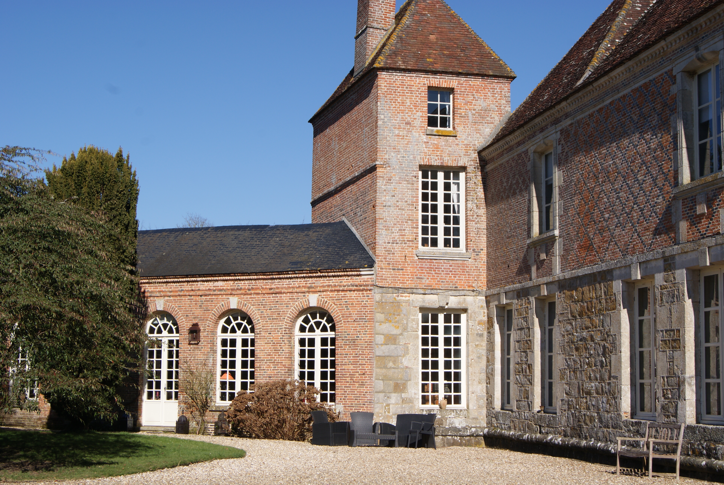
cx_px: 362
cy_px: 242
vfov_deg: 25.8
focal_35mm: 52
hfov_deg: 37.8
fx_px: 1057
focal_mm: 35
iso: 100
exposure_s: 1/160
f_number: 13
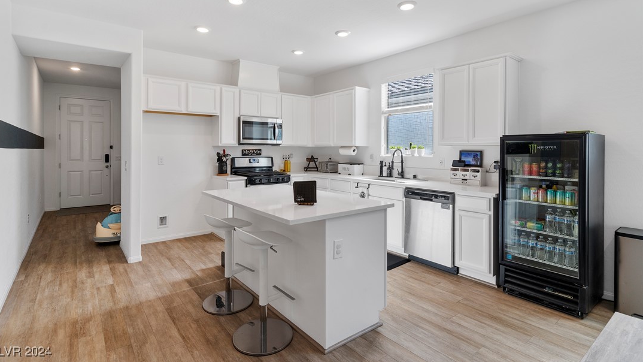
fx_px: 307
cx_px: 319
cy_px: 147
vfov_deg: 60.6
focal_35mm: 18
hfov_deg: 92.7
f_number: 8
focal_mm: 17
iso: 400
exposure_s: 1/40
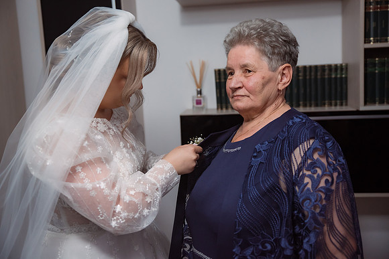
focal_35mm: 42
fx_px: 454
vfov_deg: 31.9
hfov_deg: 46.4
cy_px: 130
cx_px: 194
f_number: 2.8
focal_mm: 42
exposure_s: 1/200
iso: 1600
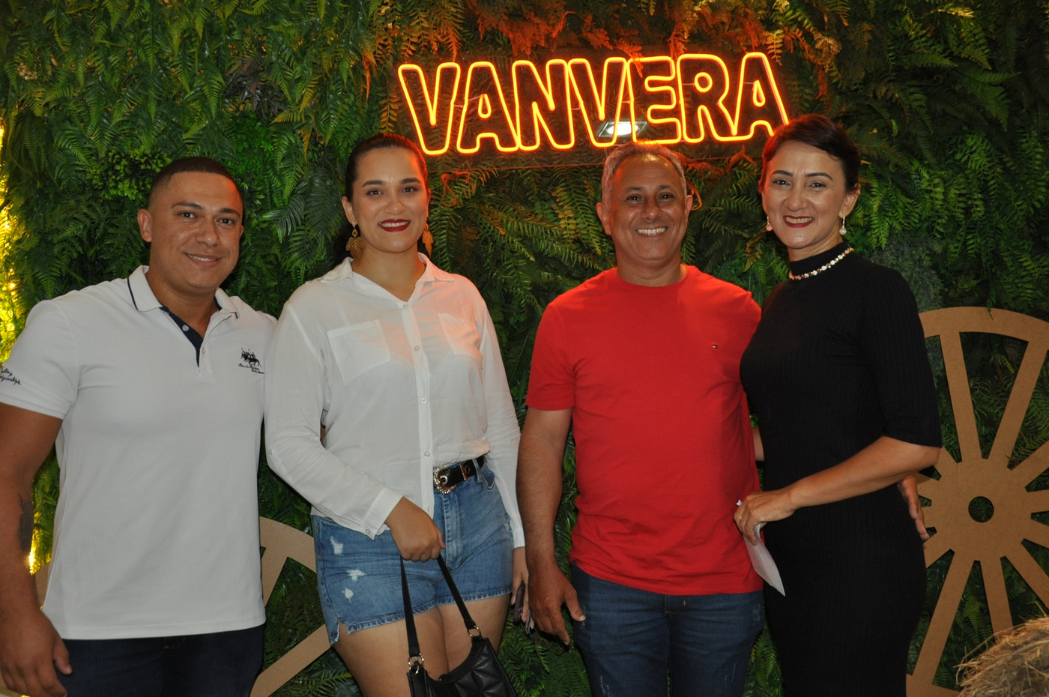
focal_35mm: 38
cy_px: 348
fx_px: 1091
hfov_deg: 51.3
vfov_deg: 35.4
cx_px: 524
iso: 800
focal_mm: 25
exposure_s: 1/60
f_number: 4
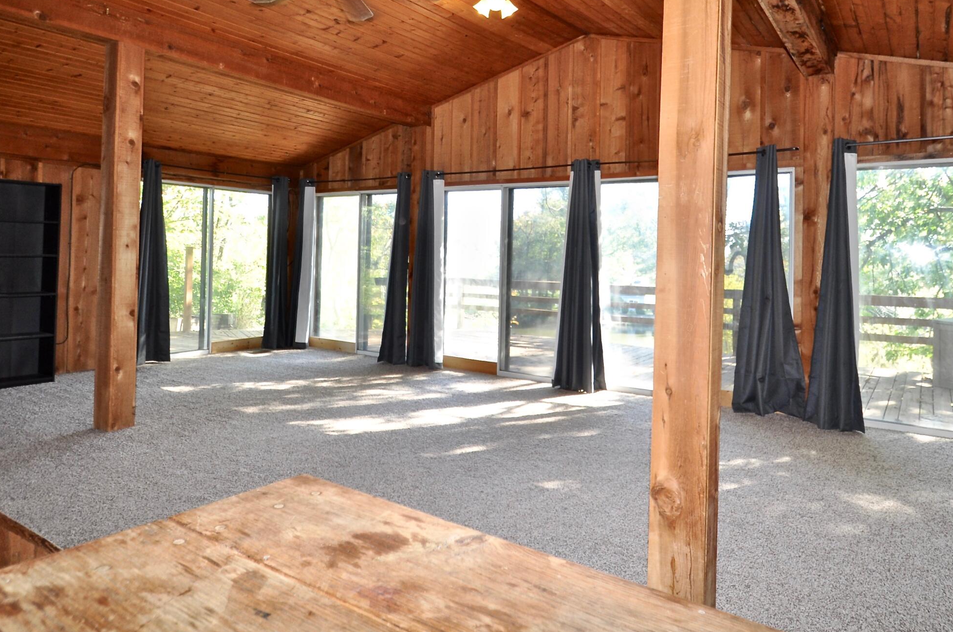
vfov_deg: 53.8
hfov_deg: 76.1
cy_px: 205
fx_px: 608
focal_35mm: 23
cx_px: 494
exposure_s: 1/80
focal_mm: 10
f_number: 4.5
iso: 400
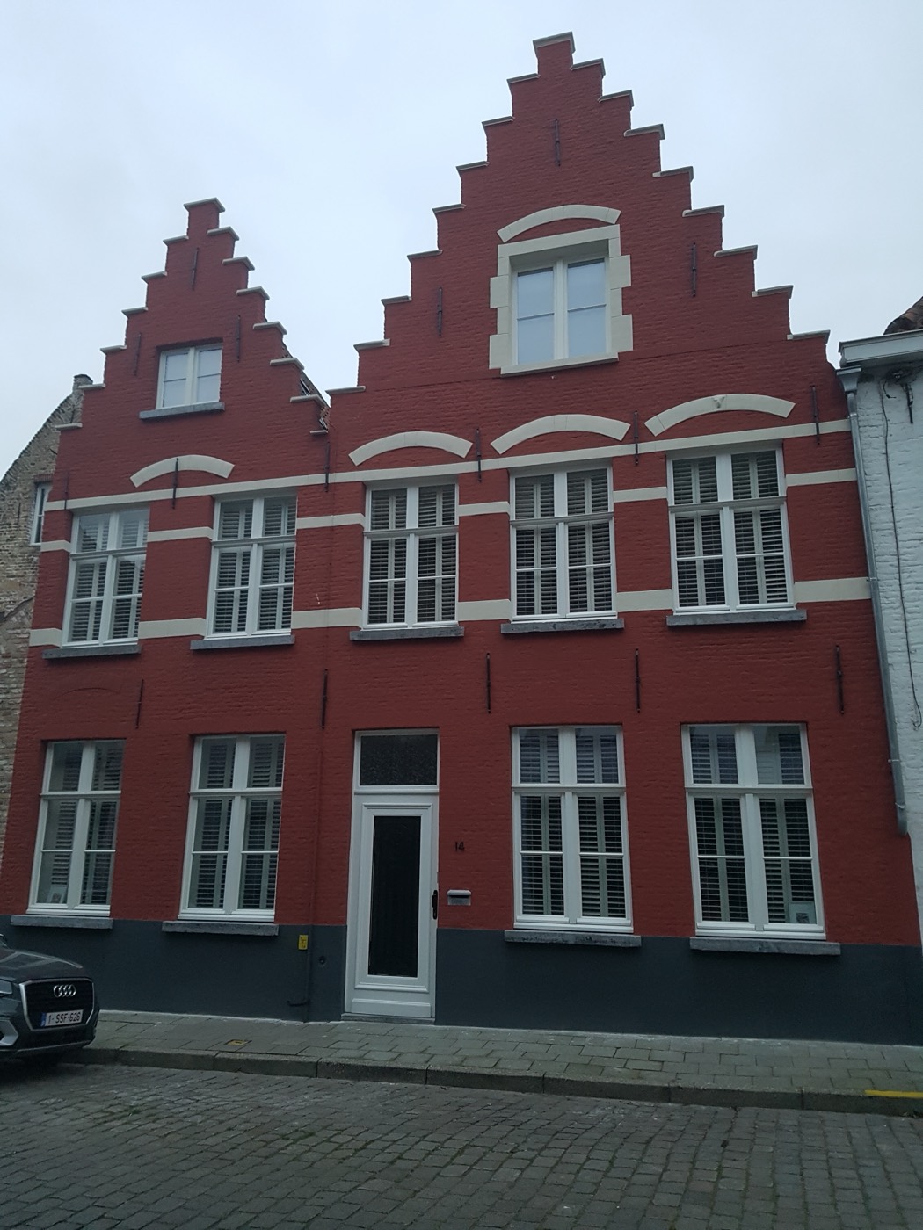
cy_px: 615
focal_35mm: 26
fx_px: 924
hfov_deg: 53.1
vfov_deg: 67.3
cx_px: 462
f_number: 1.7
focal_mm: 4.2
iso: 160
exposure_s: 1/50
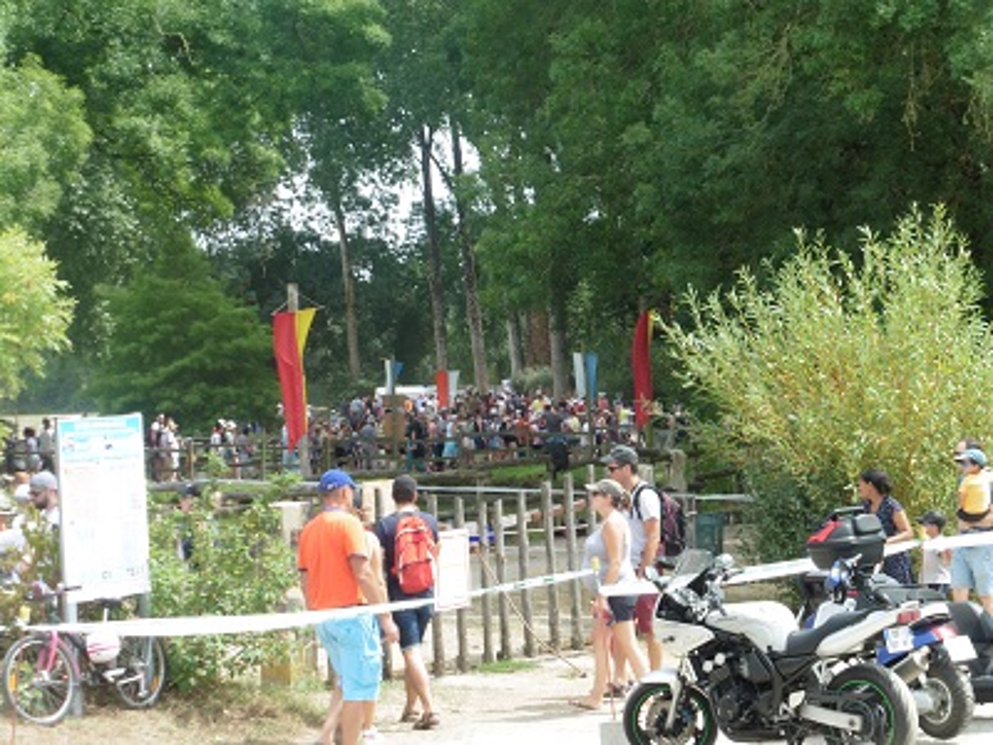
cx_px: 496
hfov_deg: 19.3
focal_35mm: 102
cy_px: 372
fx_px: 2926
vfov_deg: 14.5
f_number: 6.3
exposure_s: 1/100
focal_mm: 18.2
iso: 100
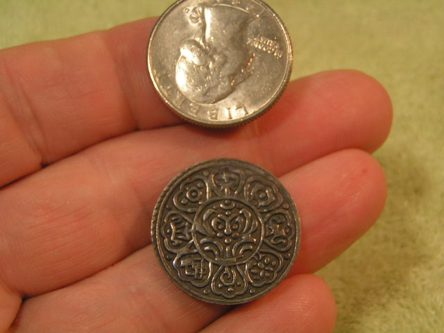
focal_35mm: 63
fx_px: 808
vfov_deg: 23.3
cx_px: 222
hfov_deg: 30.7
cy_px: 166
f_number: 3.2
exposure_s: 1/80
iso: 50
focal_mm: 9.7
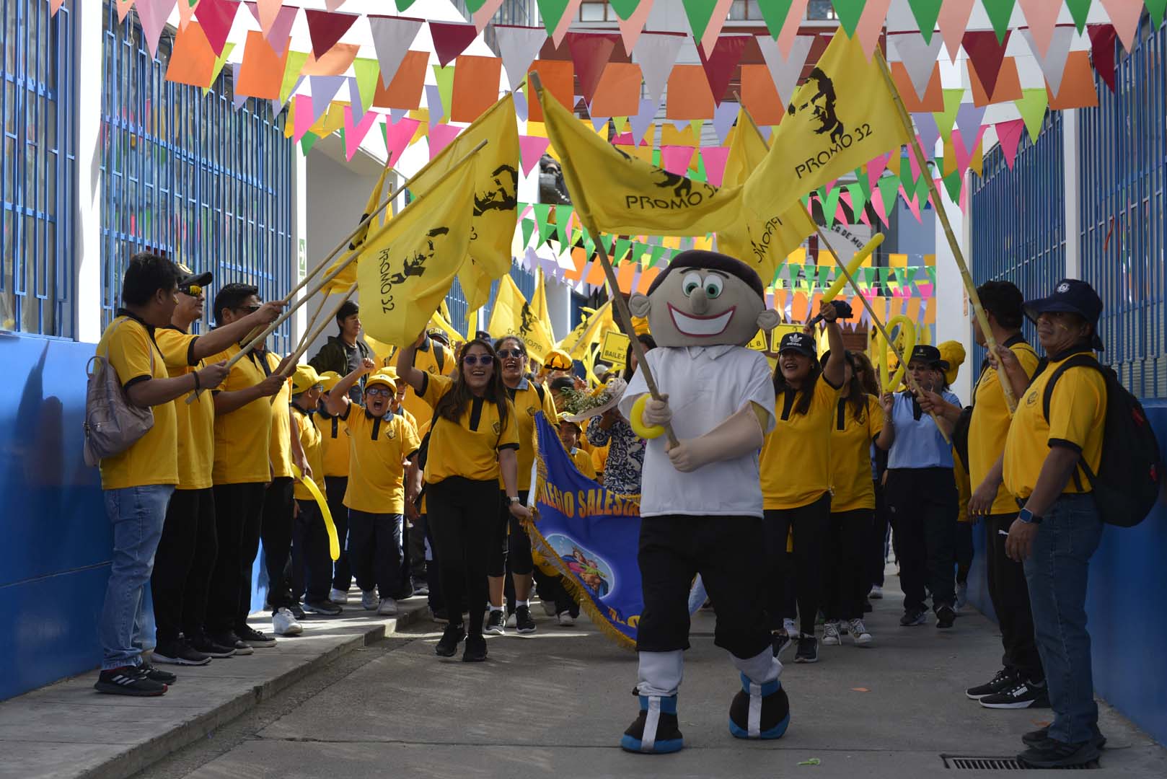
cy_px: 390
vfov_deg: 19.5
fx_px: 2270
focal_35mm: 70
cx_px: 584
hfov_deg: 28.8
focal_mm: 70
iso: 220
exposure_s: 1/500
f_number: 5.6
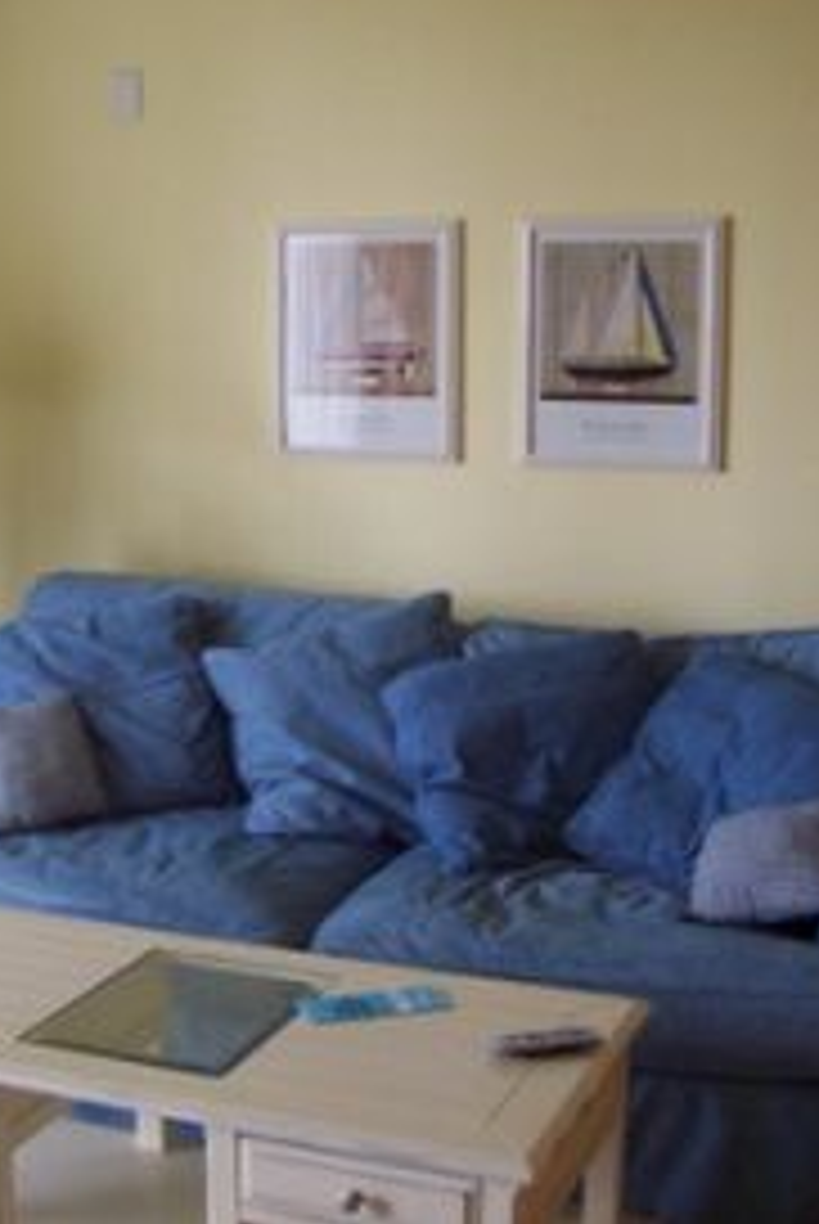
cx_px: 324
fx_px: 1770
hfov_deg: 26.0
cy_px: 608
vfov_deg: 38.1
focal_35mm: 52
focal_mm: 5.6
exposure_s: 1/30
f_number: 2.8
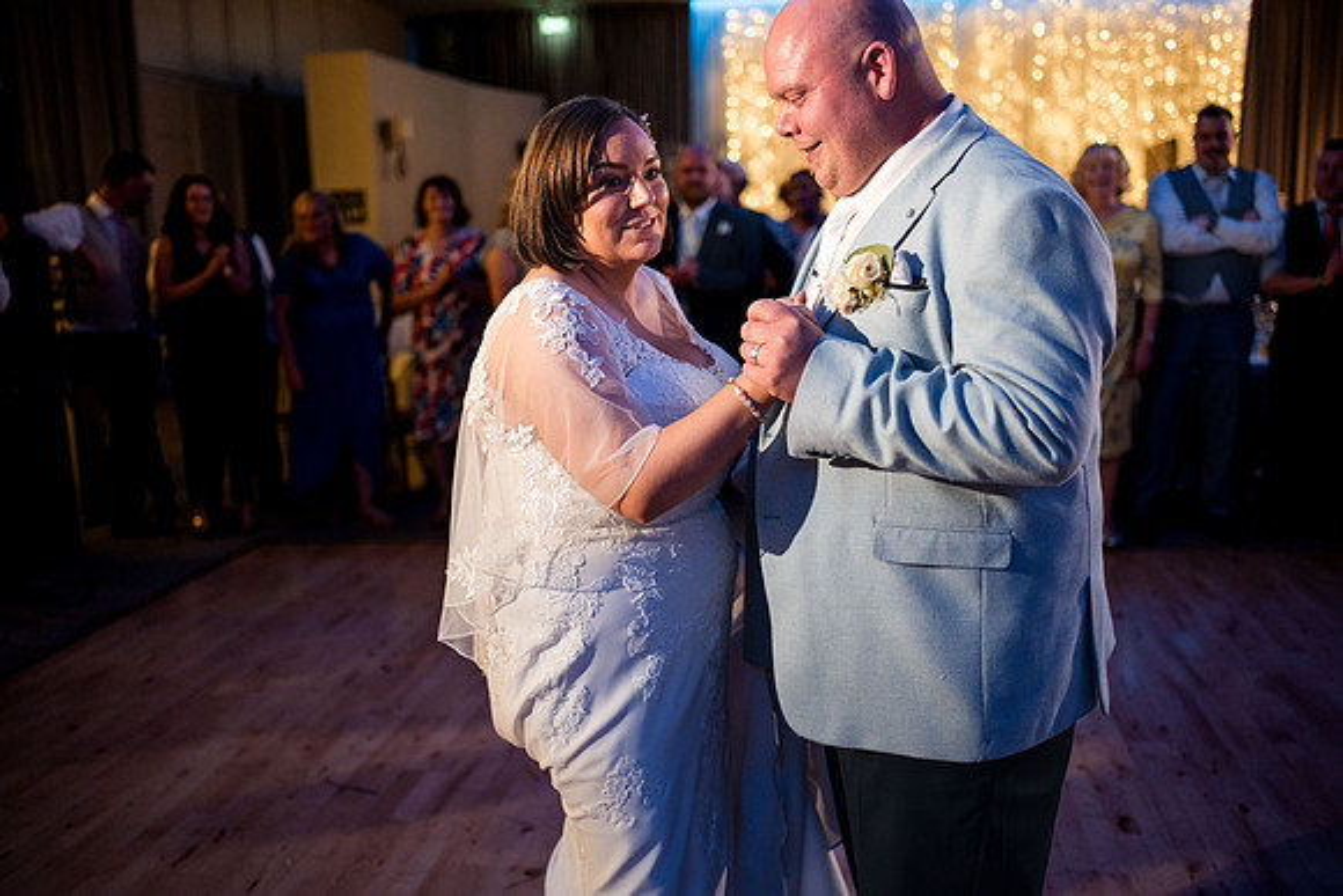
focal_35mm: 35
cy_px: 448
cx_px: 672
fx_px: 1306
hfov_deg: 54.4
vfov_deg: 37.9
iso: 2000
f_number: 1.8
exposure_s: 1/250
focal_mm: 35
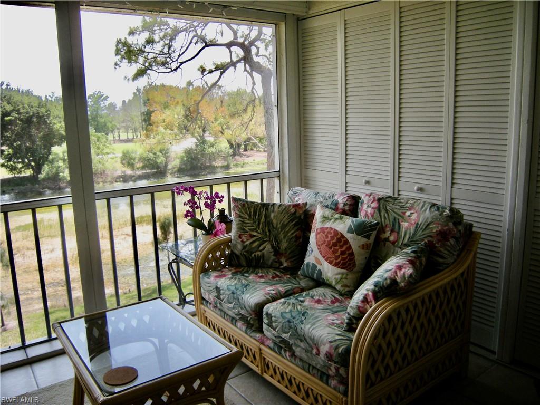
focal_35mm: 28
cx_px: 270
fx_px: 437
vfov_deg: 49.7
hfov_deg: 63.4
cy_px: 202
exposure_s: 1/184
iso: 64
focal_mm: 4.7
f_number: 2.8
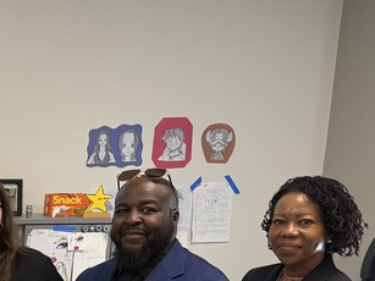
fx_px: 866
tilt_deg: -11.7
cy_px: 358
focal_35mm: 80
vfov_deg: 17.4
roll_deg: -0.4
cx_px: -224
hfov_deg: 20.2
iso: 320
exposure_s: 1/60
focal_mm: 6.76
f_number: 1.78
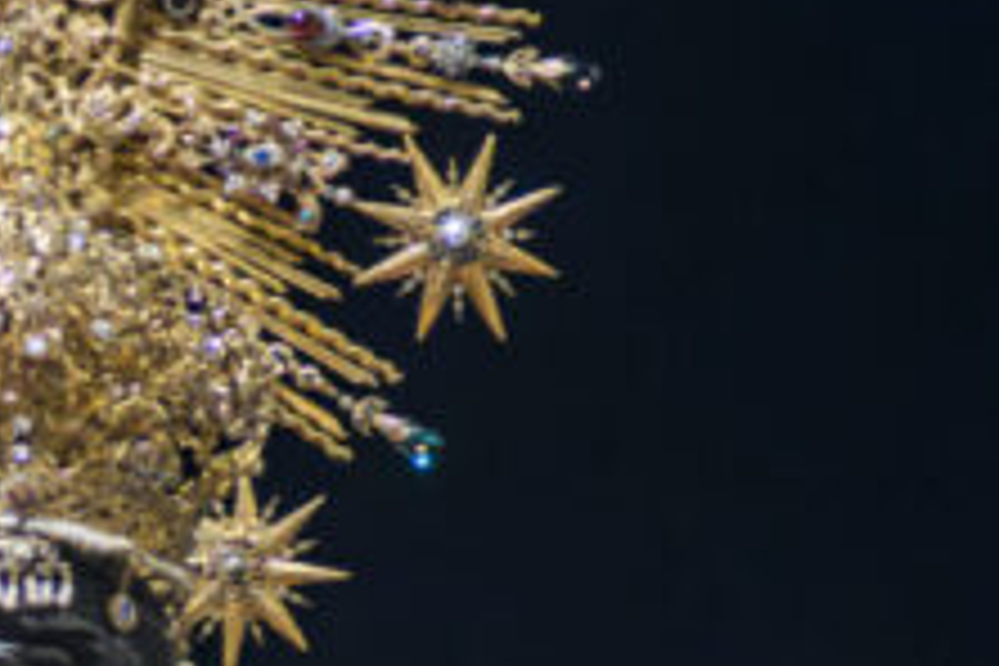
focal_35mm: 649
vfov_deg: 2.1
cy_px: 718
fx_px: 18008
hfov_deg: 3.2
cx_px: -274
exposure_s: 1/320
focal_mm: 150
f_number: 4.2
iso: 8000
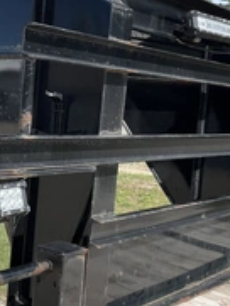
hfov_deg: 22.8
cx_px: 71
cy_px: 144
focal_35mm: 64
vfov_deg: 30.2
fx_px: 566
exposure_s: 1/1377
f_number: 1.8
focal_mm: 3
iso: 25
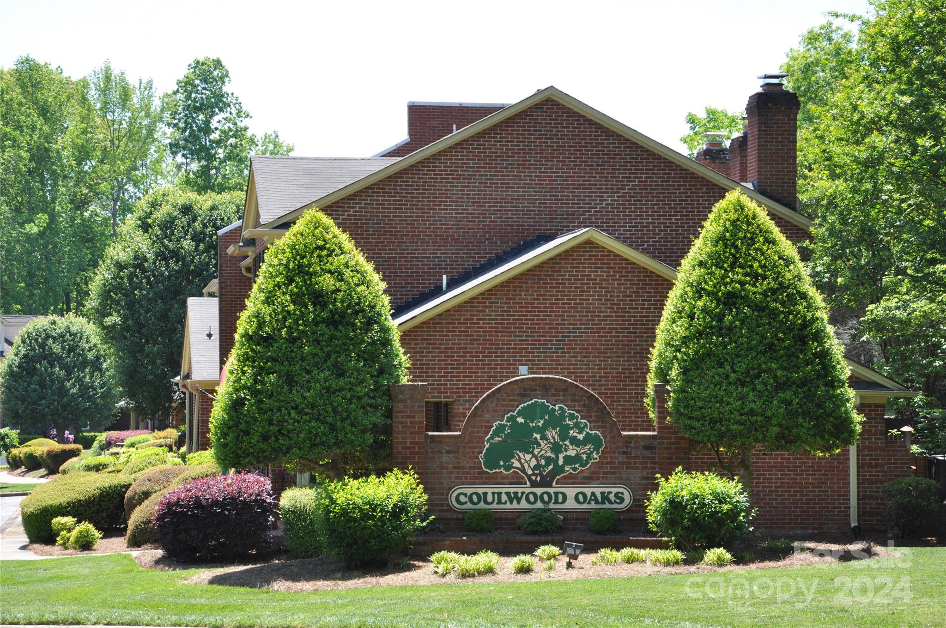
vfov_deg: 14.7
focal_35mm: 93
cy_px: 314
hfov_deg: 21.9
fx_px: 2441
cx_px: 473
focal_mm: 62
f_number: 9
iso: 200
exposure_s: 1/200
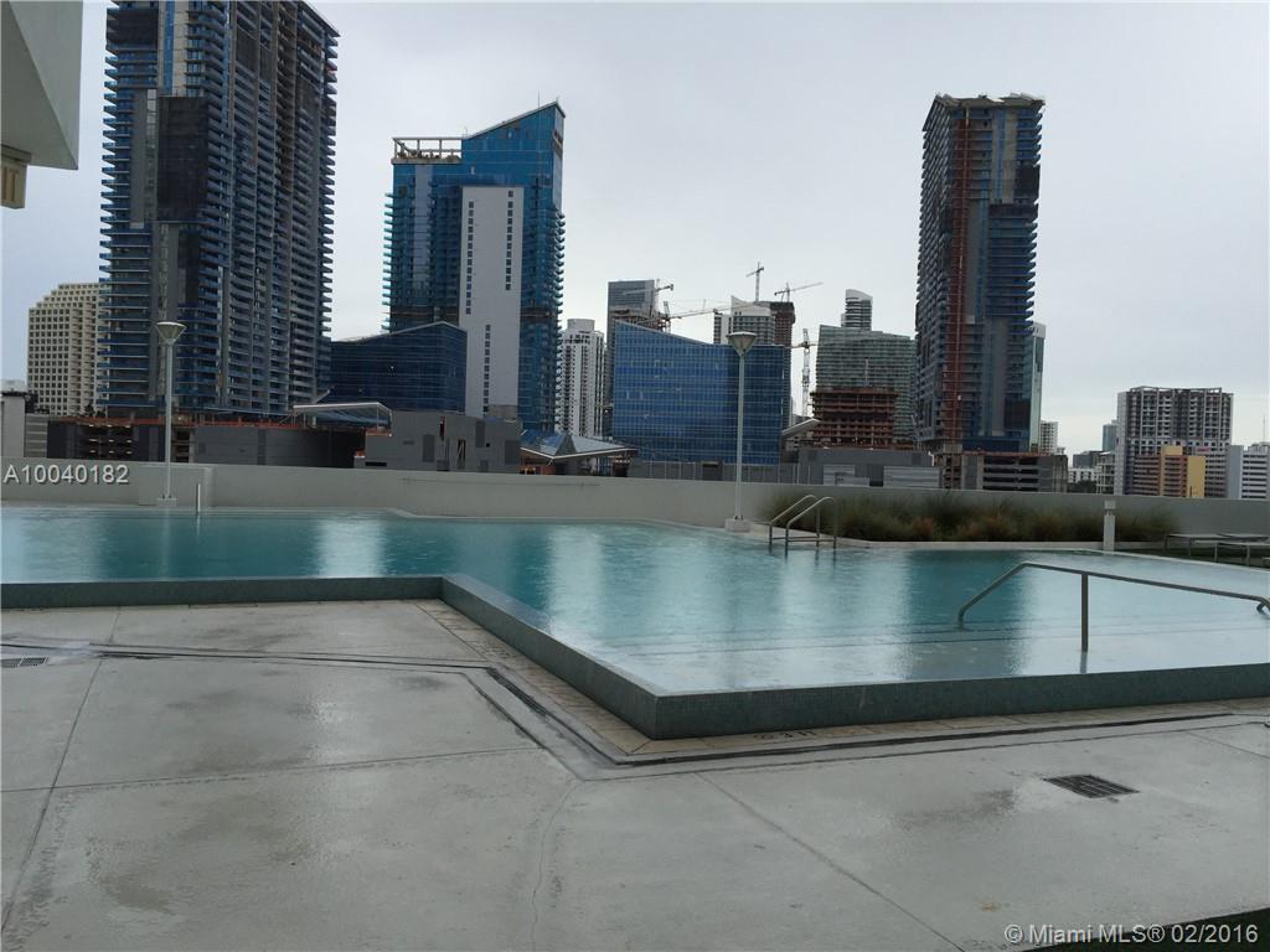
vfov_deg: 48.2
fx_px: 1064
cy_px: 476
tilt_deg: +0.1
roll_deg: -3.1
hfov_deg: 61.7
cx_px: 635
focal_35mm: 29
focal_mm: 4.15
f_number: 2.2
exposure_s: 1/628
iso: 32
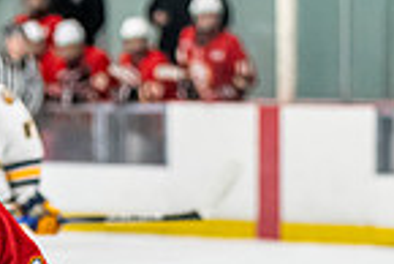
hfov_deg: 4.6
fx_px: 4930
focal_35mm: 450
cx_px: 194
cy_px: 665
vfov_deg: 3.0
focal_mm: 86
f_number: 2.8
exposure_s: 1/800
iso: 3200
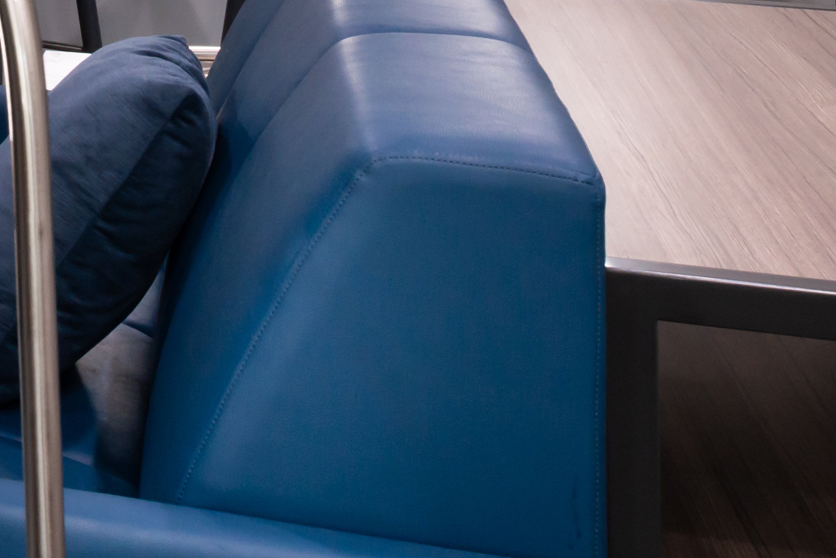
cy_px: 43
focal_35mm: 98
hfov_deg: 16.1
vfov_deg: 13.8
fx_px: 2276
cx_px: -849
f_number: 11
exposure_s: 1/13
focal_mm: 24
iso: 640
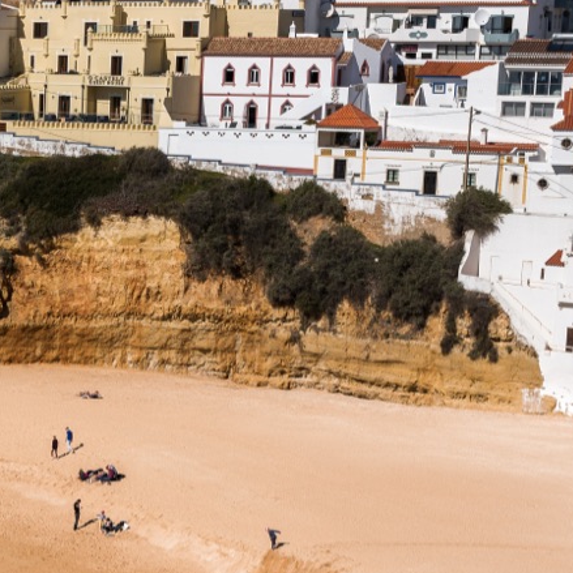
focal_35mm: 122
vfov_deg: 14.2
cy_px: 447
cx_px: -352
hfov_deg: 13.3
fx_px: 2285
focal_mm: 35
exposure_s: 1/320
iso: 100
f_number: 9
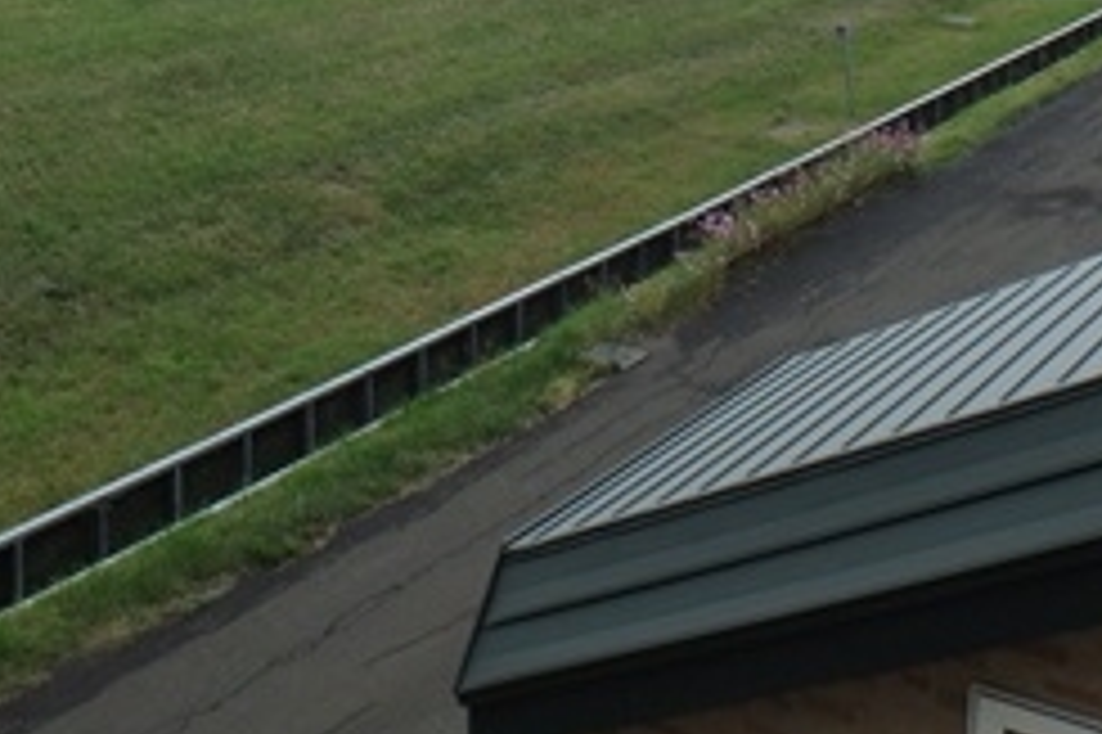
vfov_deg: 22.3
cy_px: -95
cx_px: 540
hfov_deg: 35.1
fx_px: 1744
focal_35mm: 57
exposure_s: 1/800
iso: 125
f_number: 3.5
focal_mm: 3.7
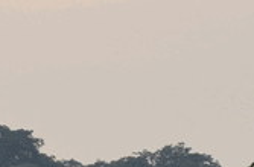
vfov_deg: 1.1
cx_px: -304
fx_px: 8533
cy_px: 404
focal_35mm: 1214
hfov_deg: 1.7
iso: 800
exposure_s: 1/200
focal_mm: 150
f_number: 14
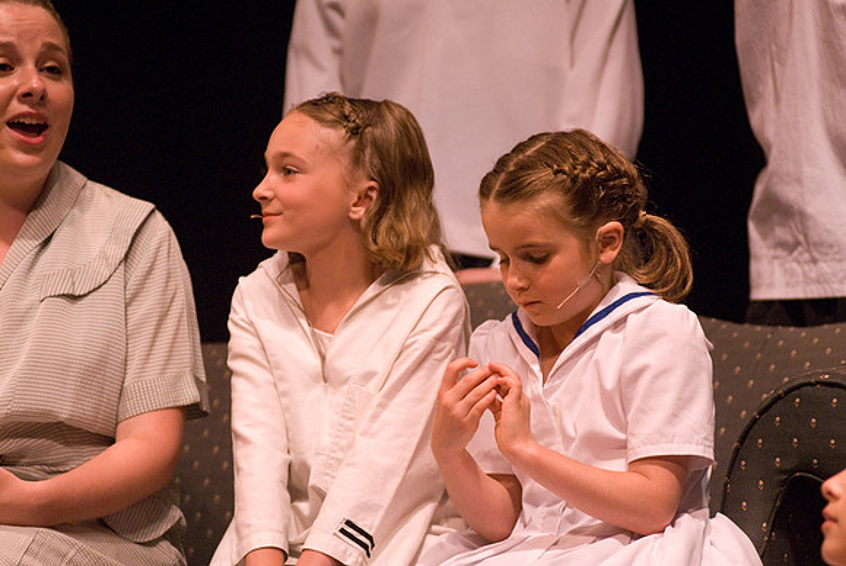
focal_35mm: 300
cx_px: 423
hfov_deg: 6.9
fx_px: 7057
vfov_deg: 4.6
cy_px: 283
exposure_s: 1/250
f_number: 2.8
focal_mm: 200
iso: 1600
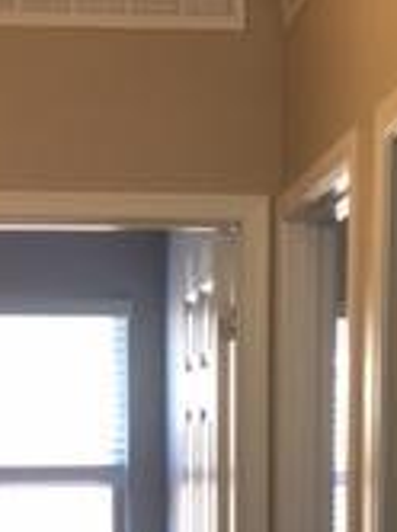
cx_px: 176
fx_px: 1717
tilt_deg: -7.6
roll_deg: +1.3
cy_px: 708
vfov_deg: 16.5
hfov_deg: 13.2
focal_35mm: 112
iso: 32
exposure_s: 1/15
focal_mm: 4.15
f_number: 2.2
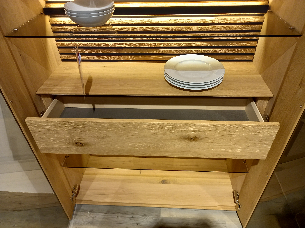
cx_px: 152
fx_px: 220
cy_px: 114
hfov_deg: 69.4
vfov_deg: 54.9
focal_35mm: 25
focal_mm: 4.6
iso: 160
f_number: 2
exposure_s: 1/33
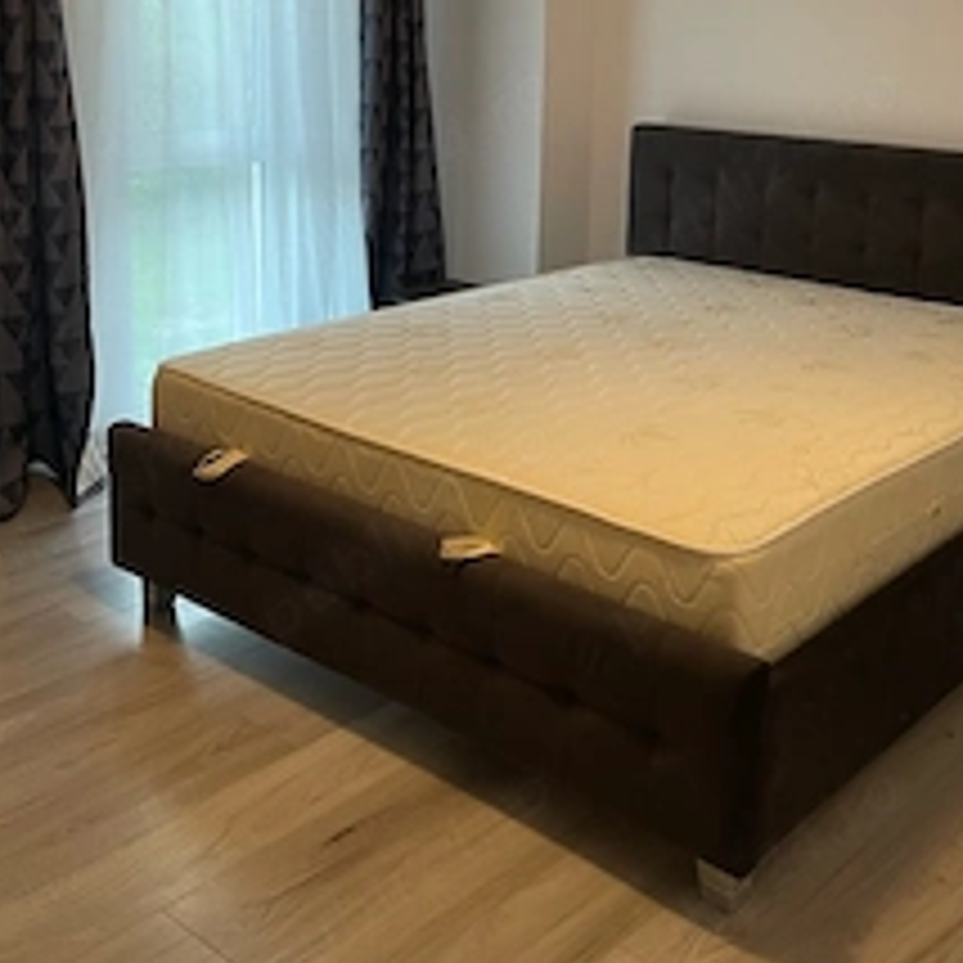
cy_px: 234
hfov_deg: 39.2
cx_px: 495
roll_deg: -1.3
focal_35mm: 43
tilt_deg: -10.3
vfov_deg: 38.1
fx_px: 1353
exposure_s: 1/50
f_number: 1.6
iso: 200
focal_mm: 5.1
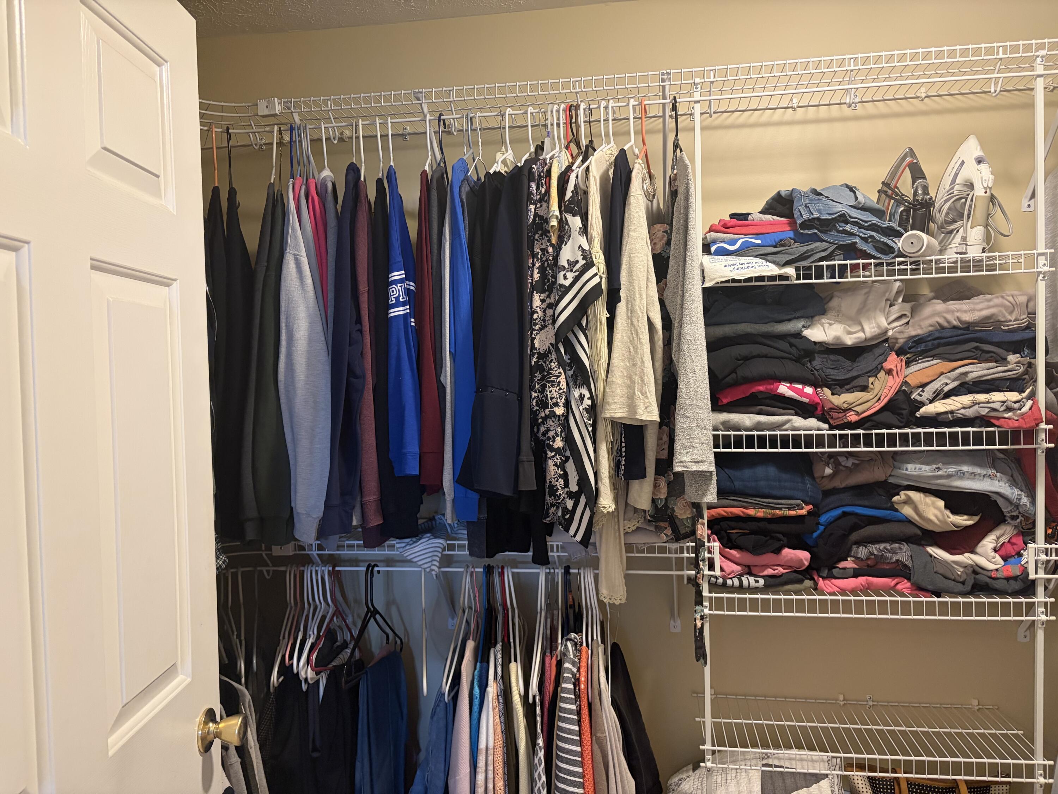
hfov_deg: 67.3
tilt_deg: -1.8
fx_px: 795
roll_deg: +1.3
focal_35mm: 26
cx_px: 529
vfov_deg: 53.1
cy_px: 397
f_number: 1.6
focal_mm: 5.96
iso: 320
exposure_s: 1/60
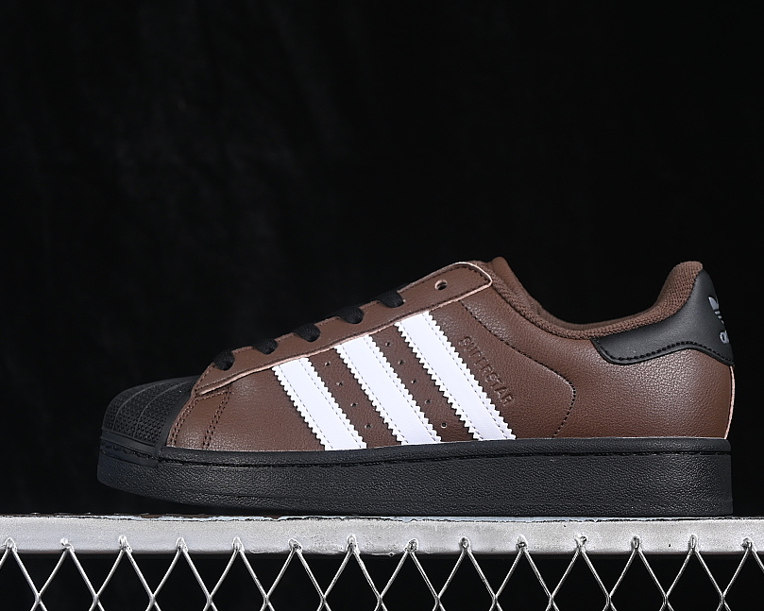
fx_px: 2125
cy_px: 306
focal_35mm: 94
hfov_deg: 20.4
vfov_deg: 16.4
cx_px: 410
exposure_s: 1/60
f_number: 6.3
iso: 160
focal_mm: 50
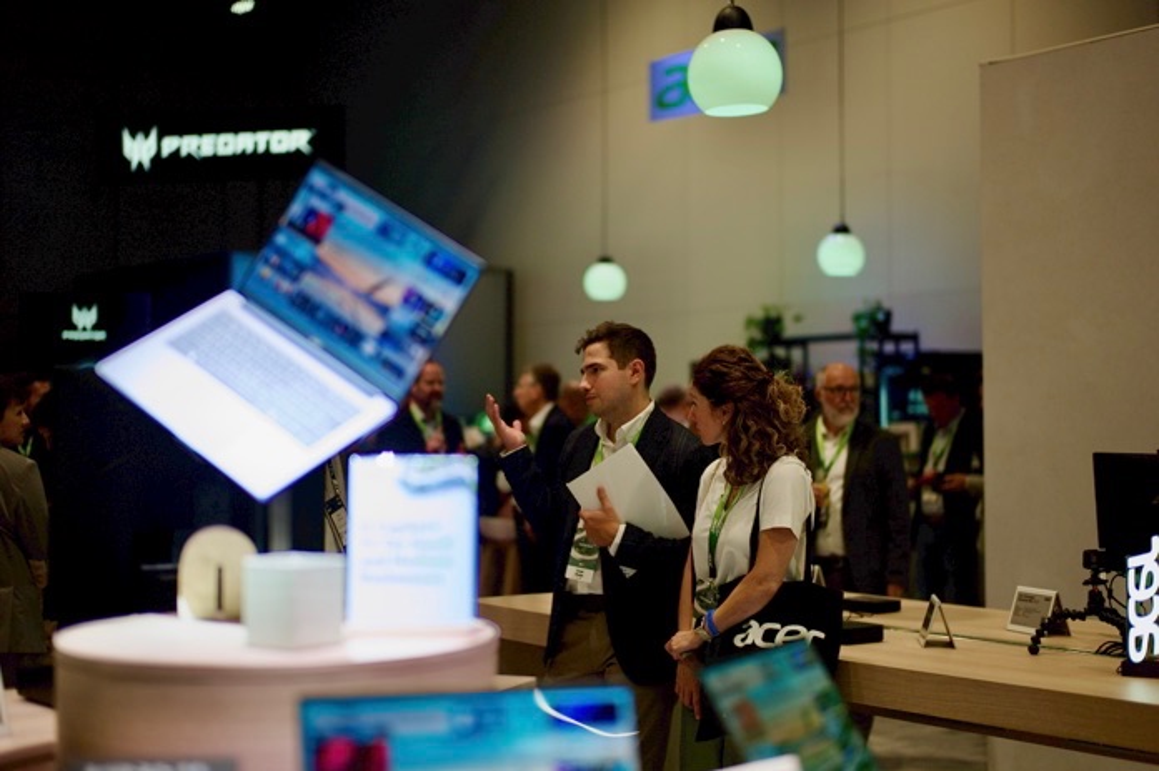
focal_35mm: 50
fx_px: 1609
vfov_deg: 27.0
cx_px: 580
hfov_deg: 39.6
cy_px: 386
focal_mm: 50
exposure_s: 1/750
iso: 160
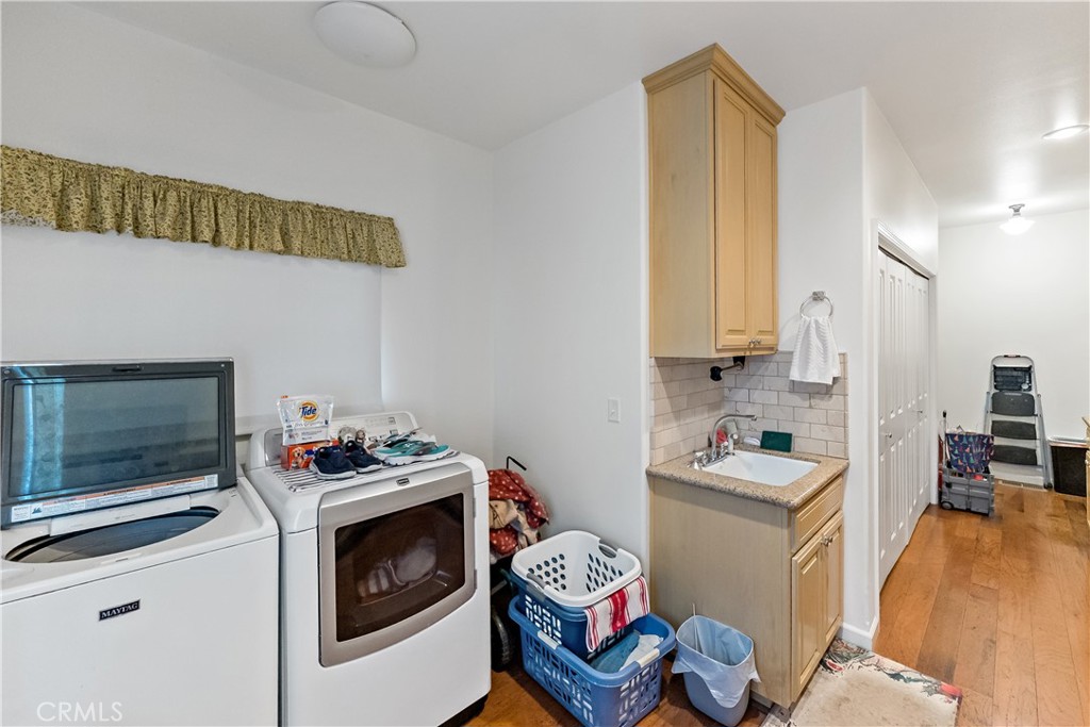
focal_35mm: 15
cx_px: 545
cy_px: 364
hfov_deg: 101.9
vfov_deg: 78.9
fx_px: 442
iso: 2500
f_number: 2.8
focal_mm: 14.6
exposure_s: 1/160
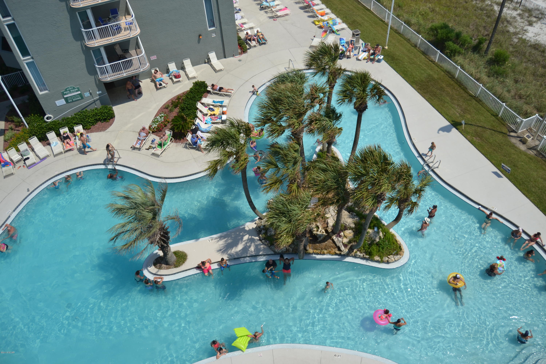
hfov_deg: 67.4
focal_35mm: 27
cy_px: 182
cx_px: 273
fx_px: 409
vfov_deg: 47.9
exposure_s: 1/2000
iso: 100
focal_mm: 18
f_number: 3.5
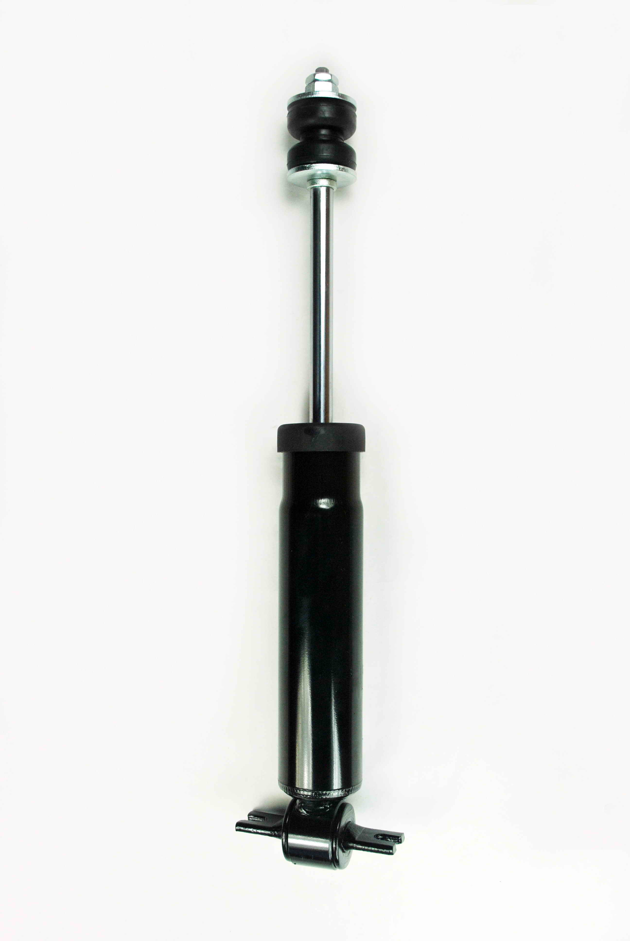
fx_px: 1021
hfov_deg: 34.3
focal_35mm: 39
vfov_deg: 49.5
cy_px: 470
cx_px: 315
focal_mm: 26
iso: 200
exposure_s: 1/160
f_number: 6.3
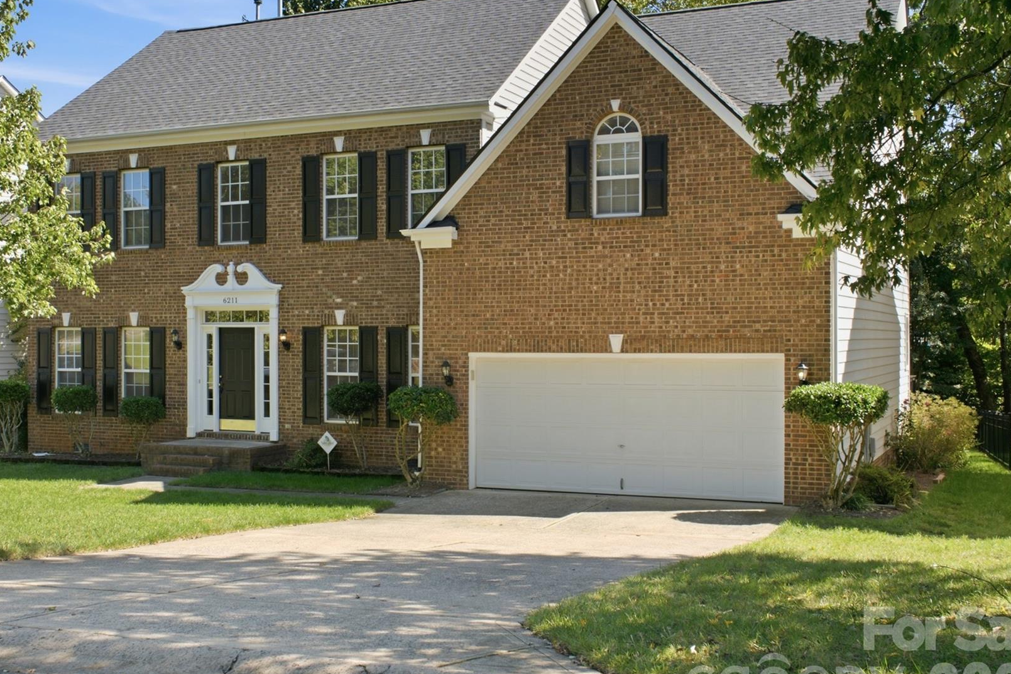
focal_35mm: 42
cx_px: 420
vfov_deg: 31.9
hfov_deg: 46.2
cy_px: 301
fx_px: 1180
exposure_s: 1/100
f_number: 7.1
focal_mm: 33
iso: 100
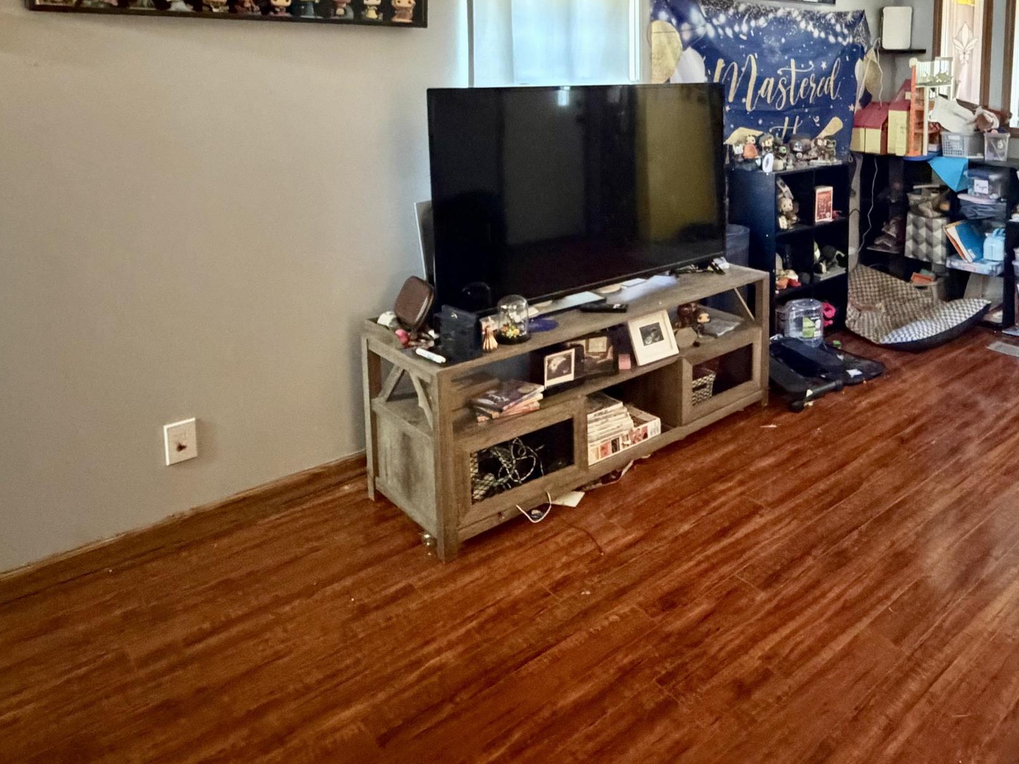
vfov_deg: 48.4
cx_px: 745
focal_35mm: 27
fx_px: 795
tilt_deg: -7.0
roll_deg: -0.6
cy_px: 150
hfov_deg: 62.2
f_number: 2.2
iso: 2000
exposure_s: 1/30
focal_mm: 2.22
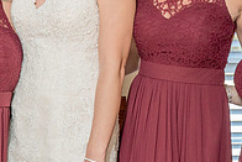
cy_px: -20
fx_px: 780
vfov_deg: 11.6
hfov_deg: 17.5
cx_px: 53
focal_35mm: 116
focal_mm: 35
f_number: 5.6
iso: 2000
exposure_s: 1/100
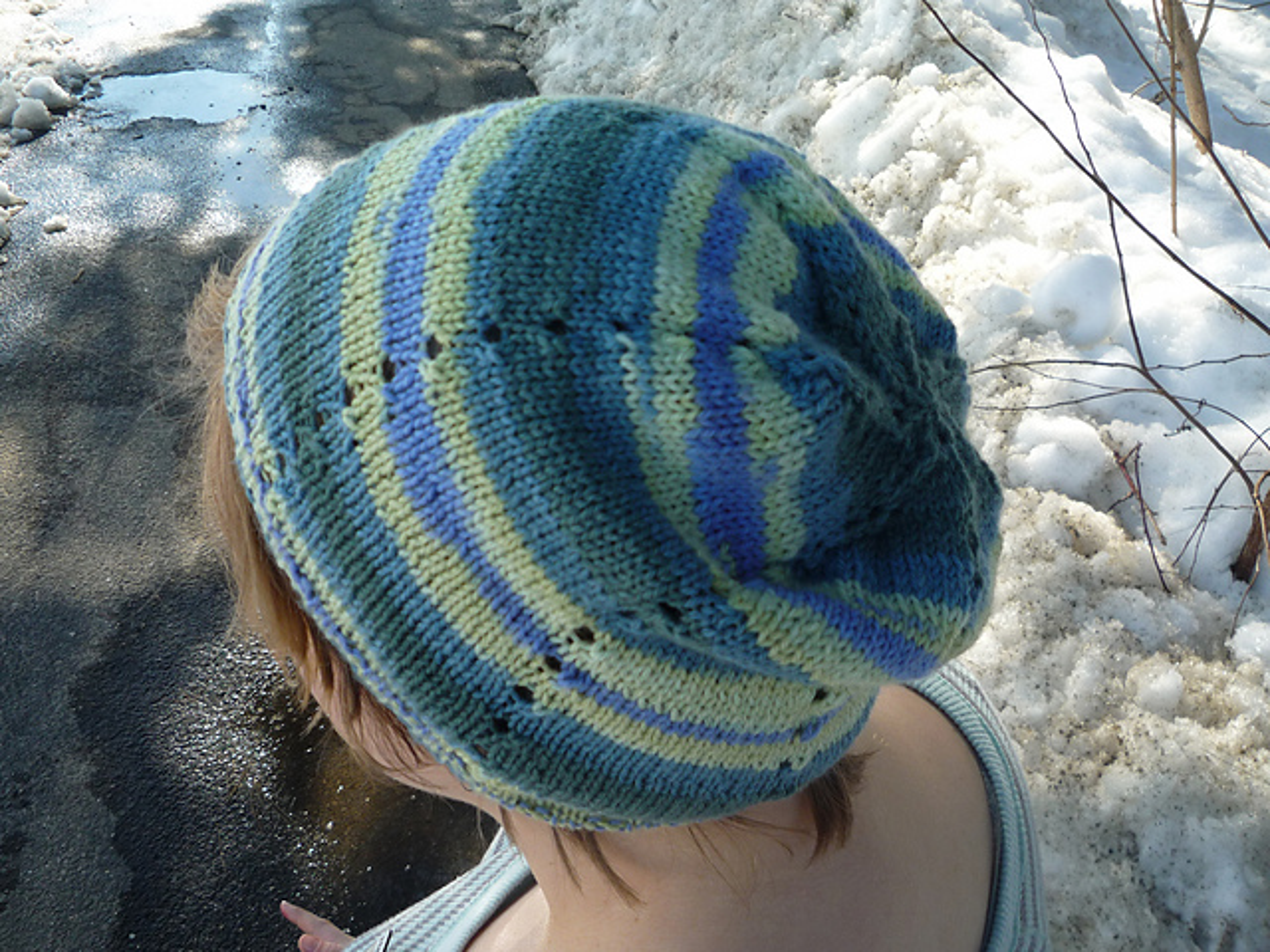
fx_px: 1101
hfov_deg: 60.0
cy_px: 476
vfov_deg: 46.8
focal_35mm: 30
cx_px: 635
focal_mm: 5.2
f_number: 4
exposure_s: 1/200
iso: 100
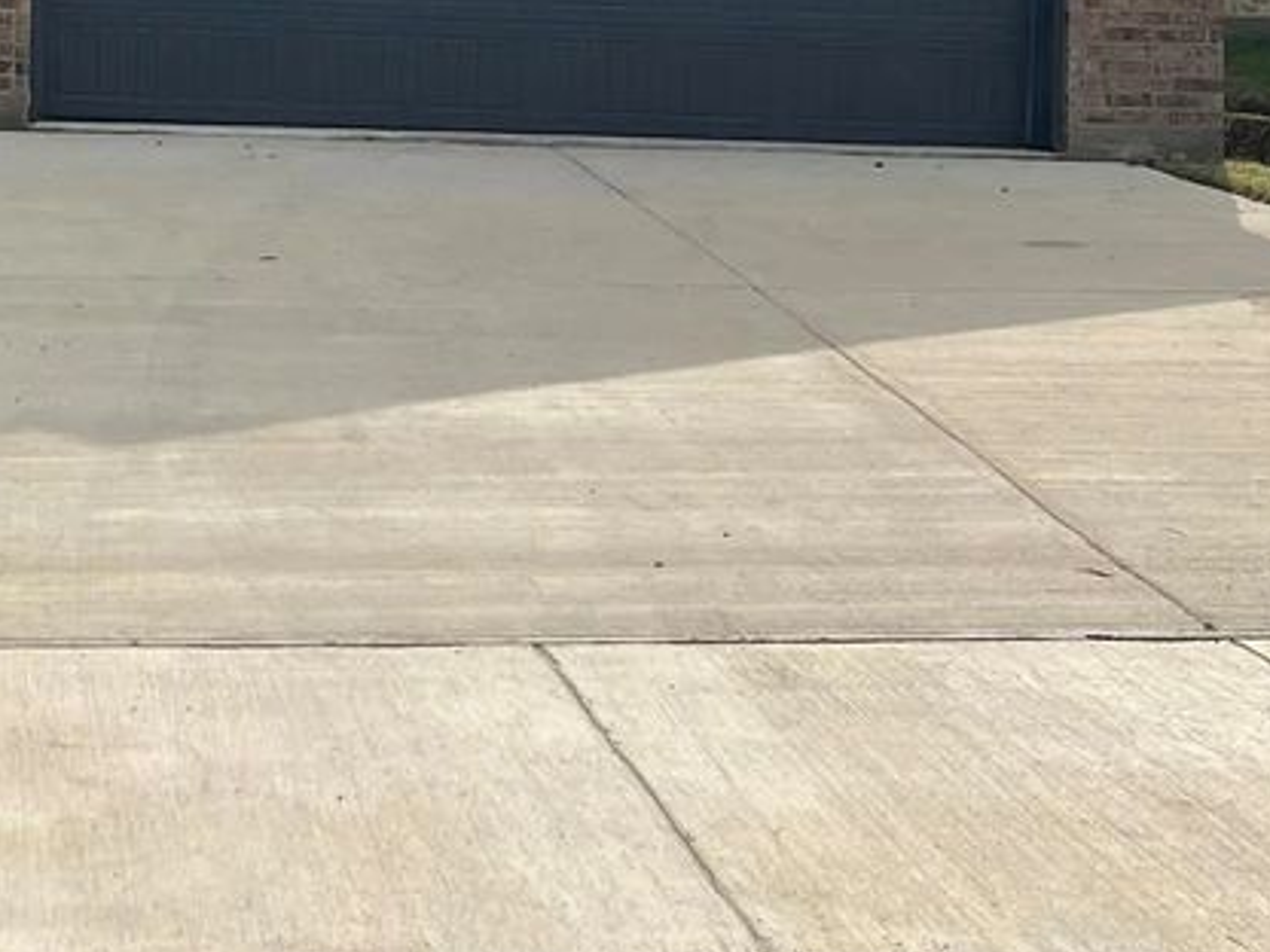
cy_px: -82
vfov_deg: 21.8
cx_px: -9
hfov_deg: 28.4
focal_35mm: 64
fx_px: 2348
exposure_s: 1/8000
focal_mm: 5.7
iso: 50
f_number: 1.5
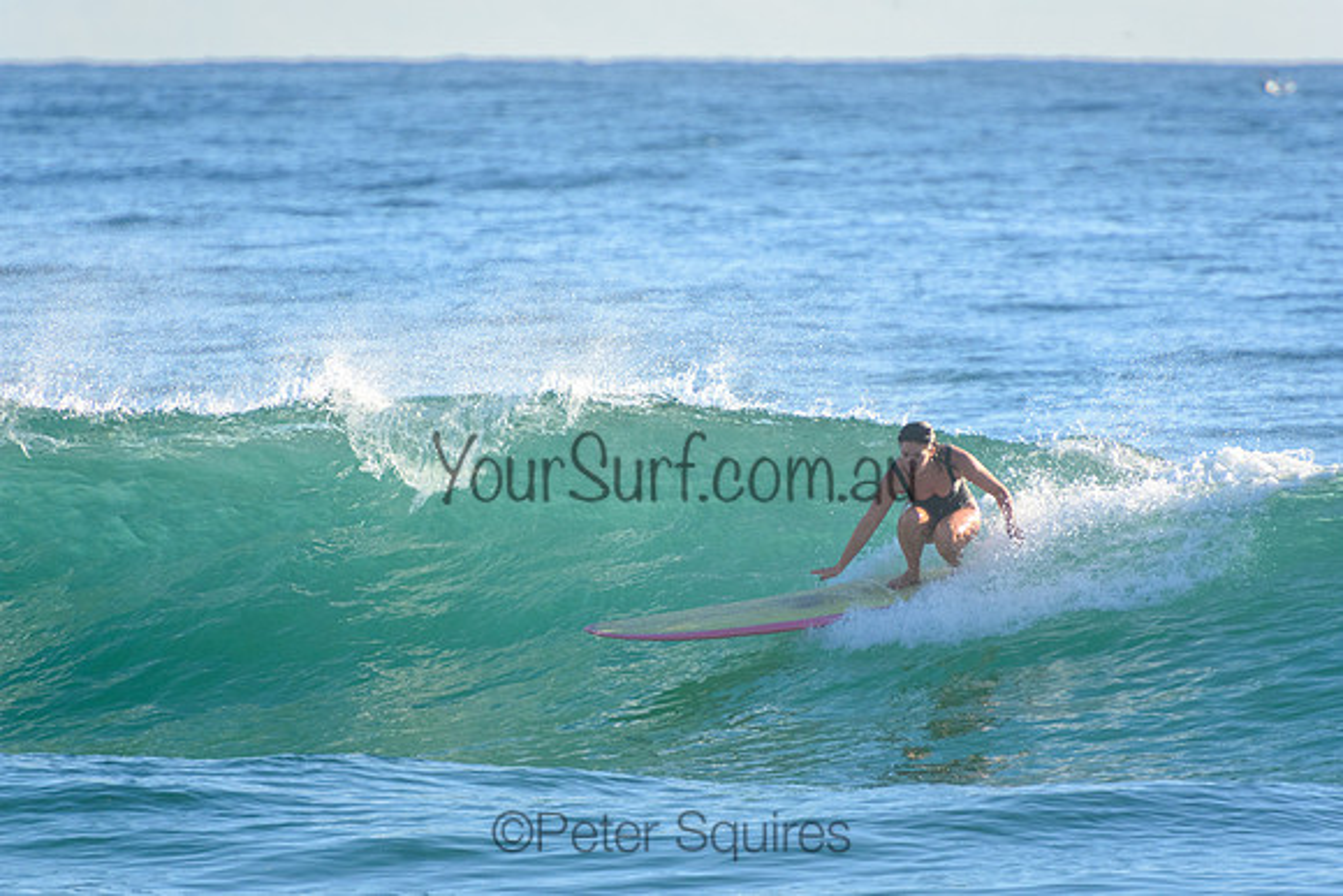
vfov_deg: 2.3
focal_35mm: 600
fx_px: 22388
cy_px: 448
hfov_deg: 3.4
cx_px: 672
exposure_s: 1/2500
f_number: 5.6
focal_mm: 400
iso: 720
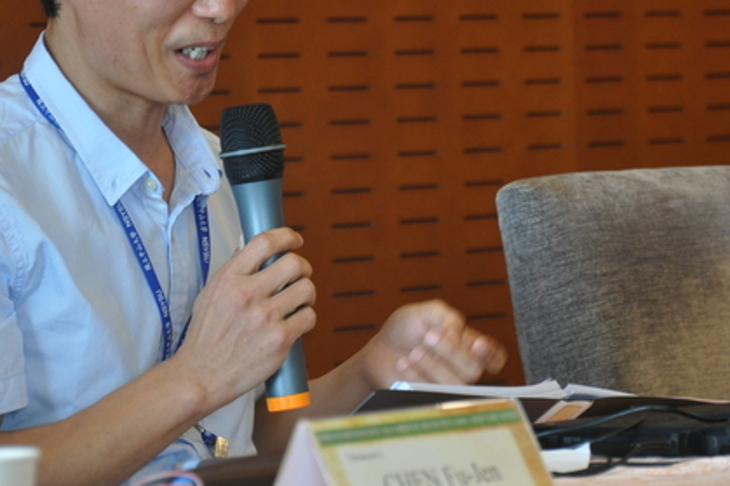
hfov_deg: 7.8
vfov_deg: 5.2
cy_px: 86
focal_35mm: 263
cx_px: 470
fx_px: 5327
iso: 800
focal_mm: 105
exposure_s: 1/45
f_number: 5.6
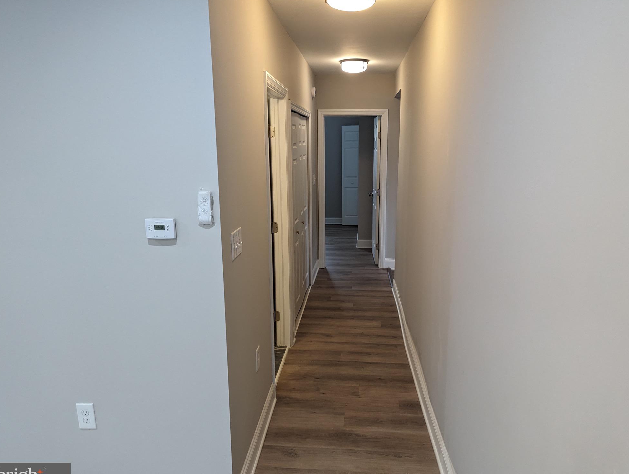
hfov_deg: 69.3
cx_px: 318
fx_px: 455
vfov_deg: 55.0
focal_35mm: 25
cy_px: 242
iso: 443
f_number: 1.85
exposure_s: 1/120
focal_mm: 6.81
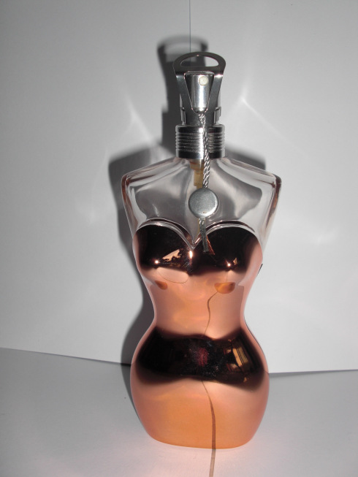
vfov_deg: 51.3
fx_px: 496
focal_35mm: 36
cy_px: 238
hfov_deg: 39.7
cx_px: 179
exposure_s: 1/60
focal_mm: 6.3
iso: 50
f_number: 7.9
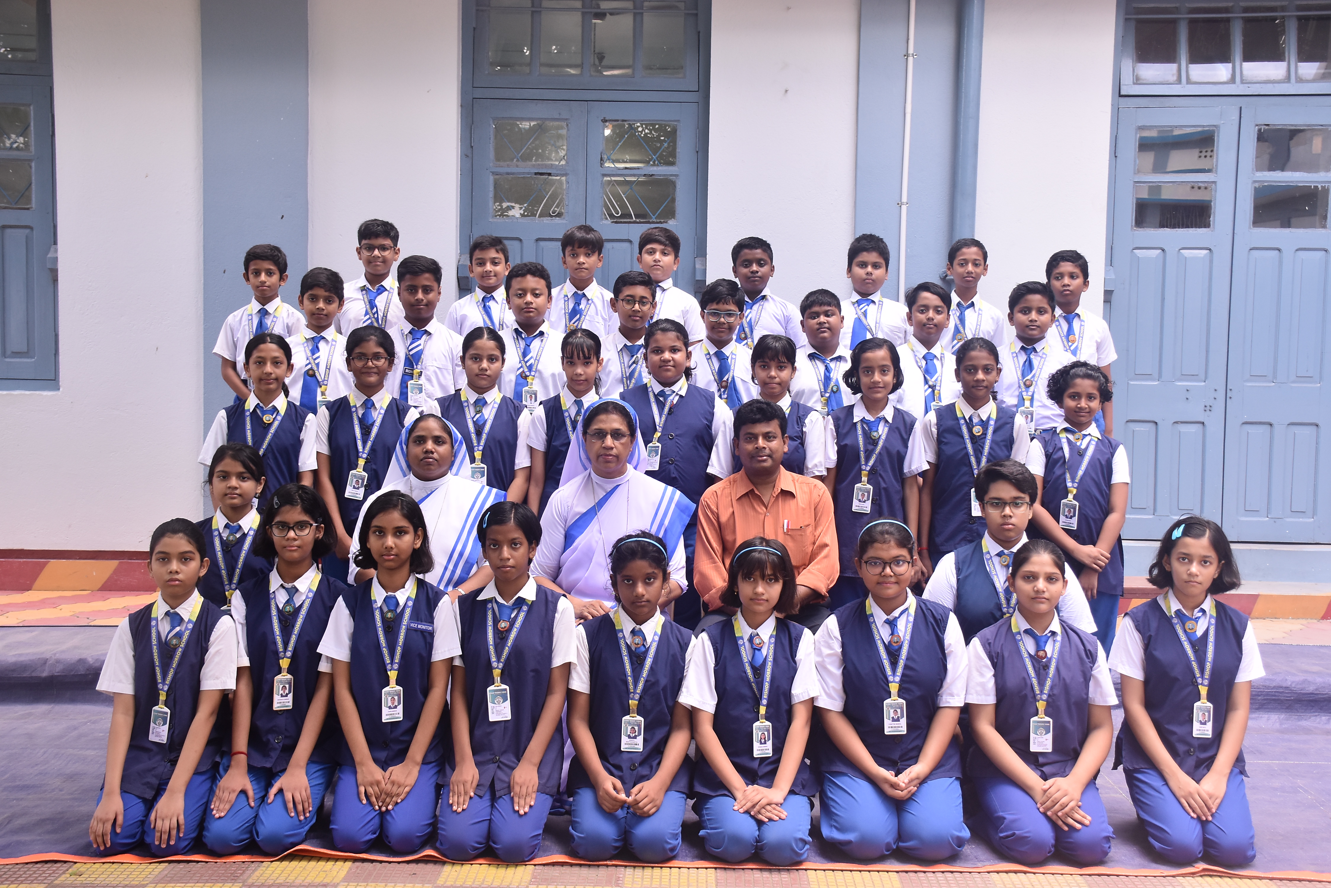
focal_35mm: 40
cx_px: 666
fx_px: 1498
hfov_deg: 47.9
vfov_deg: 33.0
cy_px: 444
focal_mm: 27
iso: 500
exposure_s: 1/160
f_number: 5
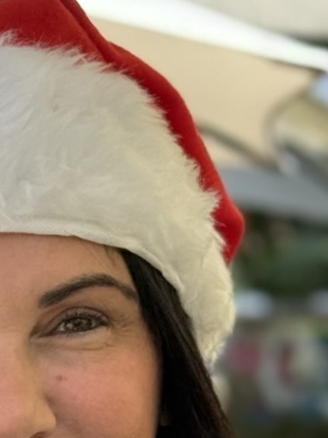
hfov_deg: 7.0
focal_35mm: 213
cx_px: 69
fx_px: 2693
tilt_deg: -1.6
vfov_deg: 9.2
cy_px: 464
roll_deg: -0.2
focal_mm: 6.76
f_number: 1.78
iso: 64
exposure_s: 1/549
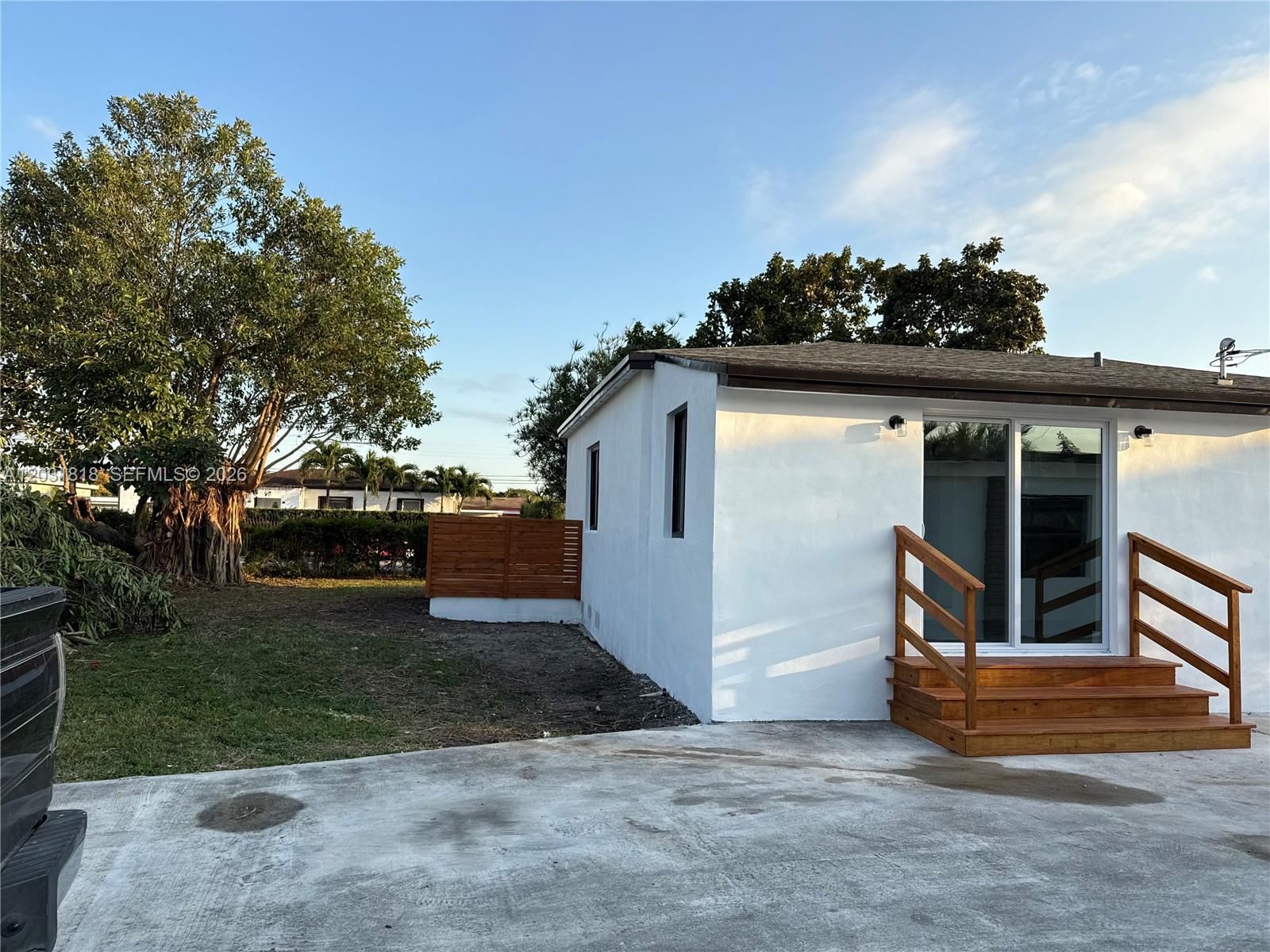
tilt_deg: +3.3
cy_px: 476
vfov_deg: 56.8
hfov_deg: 71.6
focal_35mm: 24
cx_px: 635
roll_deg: -0.4
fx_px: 881
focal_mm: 6.76
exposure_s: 1/1855
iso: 80
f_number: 1.78
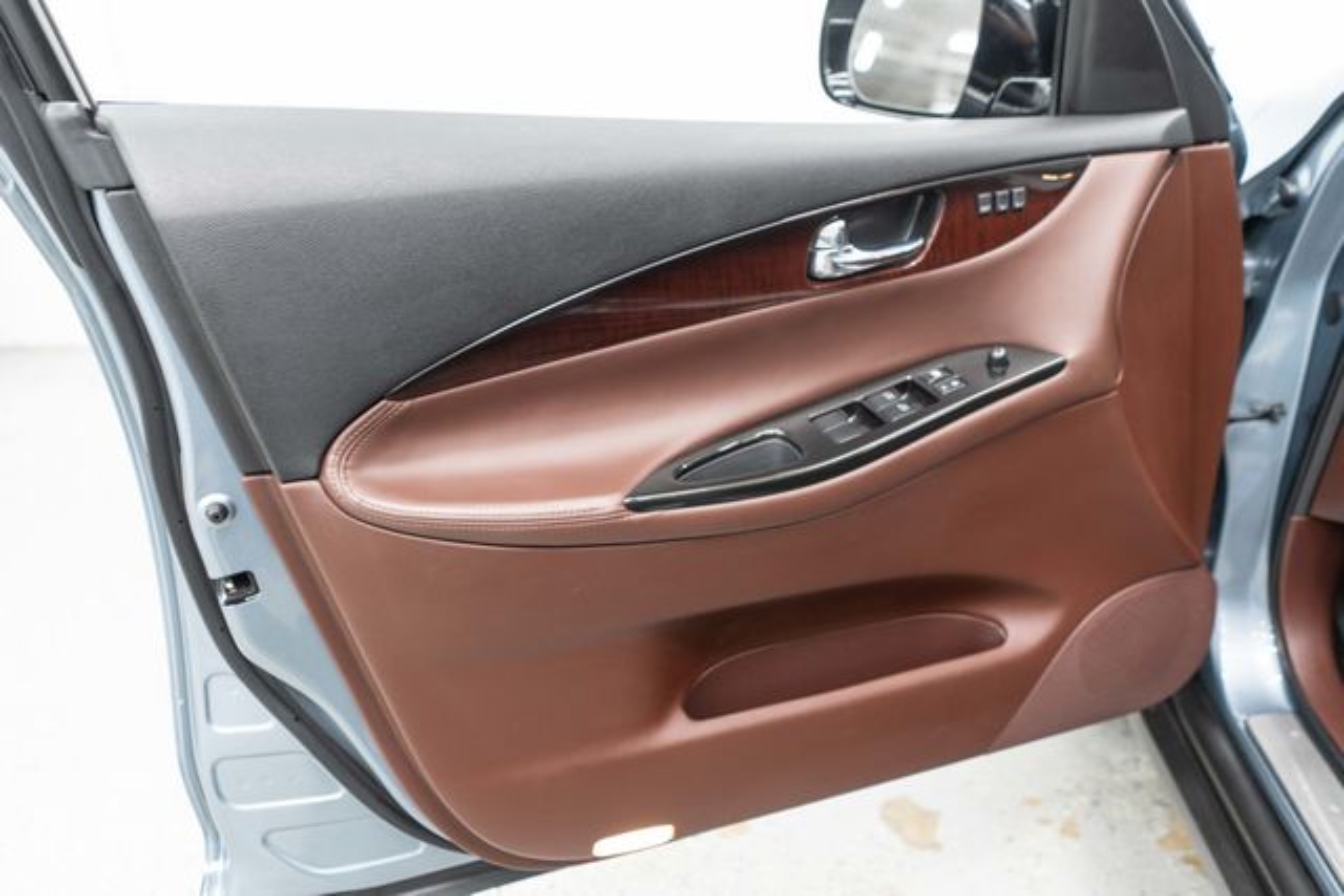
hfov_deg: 65.5
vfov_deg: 46.4
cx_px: 672
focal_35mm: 28
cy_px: 448
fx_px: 1046
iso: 1000
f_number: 3.2
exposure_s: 1/50
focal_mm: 28
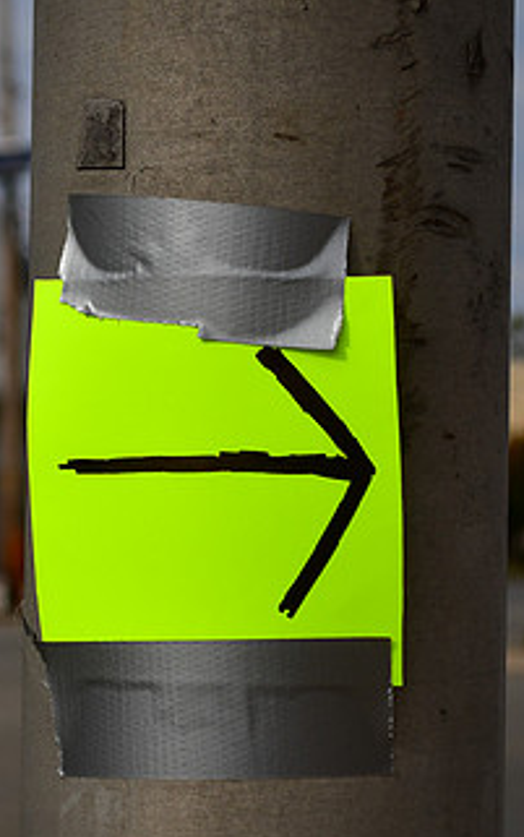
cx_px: -18
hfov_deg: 8.6
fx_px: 3446
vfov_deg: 13.8
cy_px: 458
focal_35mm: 151
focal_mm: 55
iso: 200
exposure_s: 1/1600
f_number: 5.6
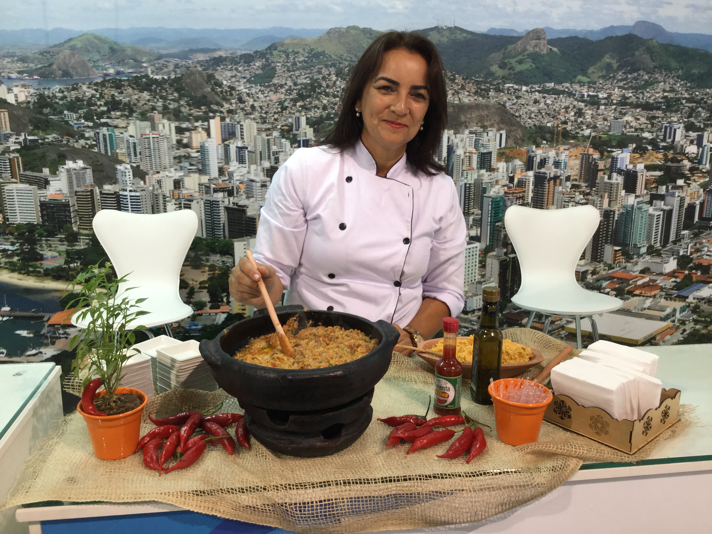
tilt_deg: -14.2
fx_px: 638
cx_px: 356
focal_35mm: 31
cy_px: 267
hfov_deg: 58.4
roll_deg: -0.8
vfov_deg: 45.4
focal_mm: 3.3
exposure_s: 1/30
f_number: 2.4
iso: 64
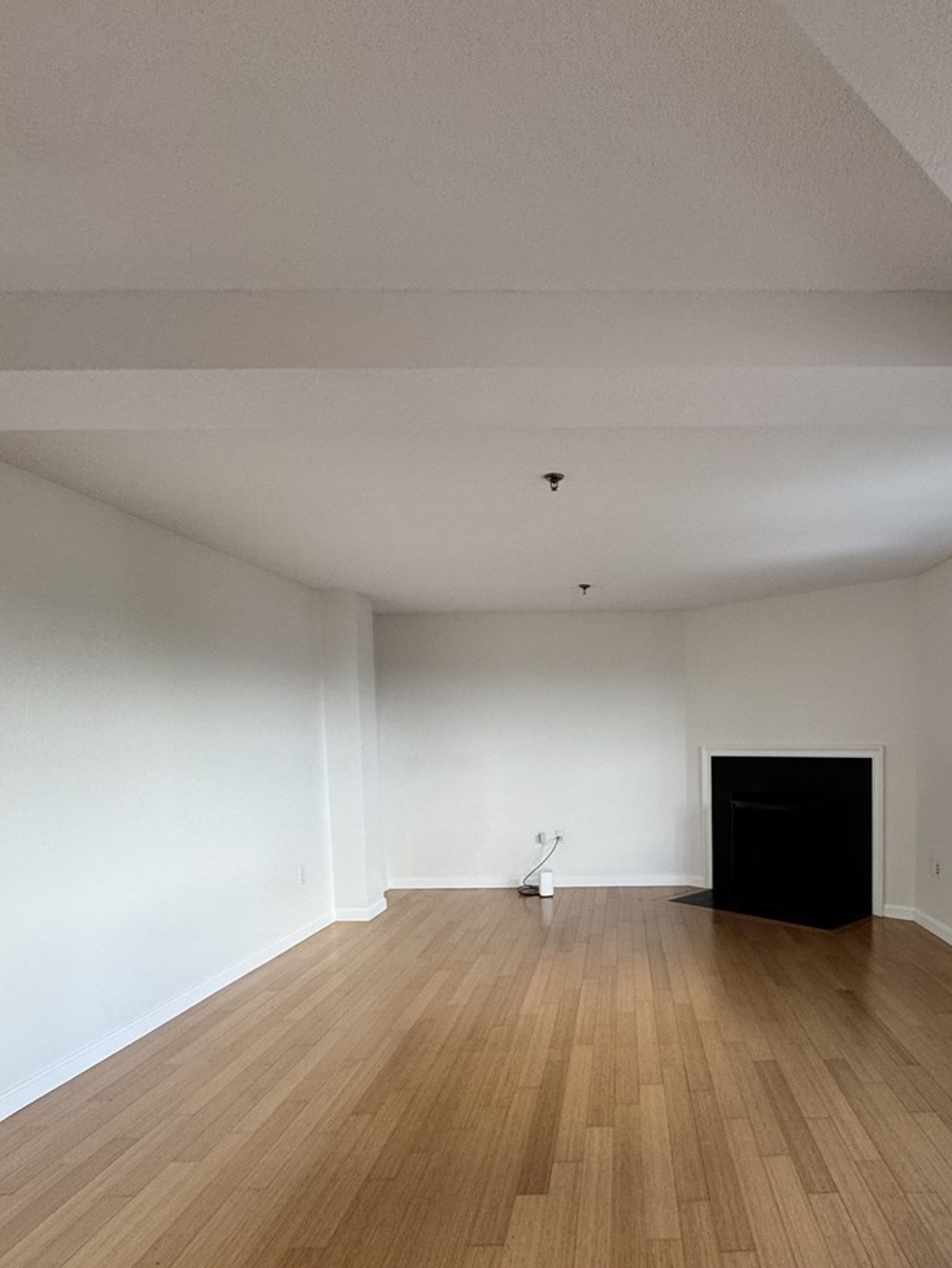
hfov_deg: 59.5
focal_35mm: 22
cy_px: 789
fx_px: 807
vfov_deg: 75.1
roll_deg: +1.5
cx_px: 644
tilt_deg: -6.3
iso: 160
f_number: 2.2
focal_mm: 2.22
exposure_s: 1/120
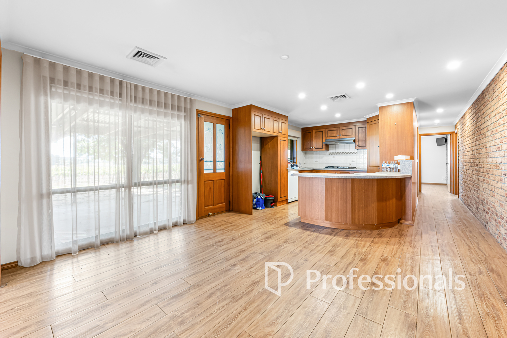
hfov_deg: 104.3
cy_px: 169
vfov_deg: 81.2
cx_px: 254
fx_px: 197
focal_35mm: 14
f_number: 8
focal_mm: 14
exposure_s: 1/5
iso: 800
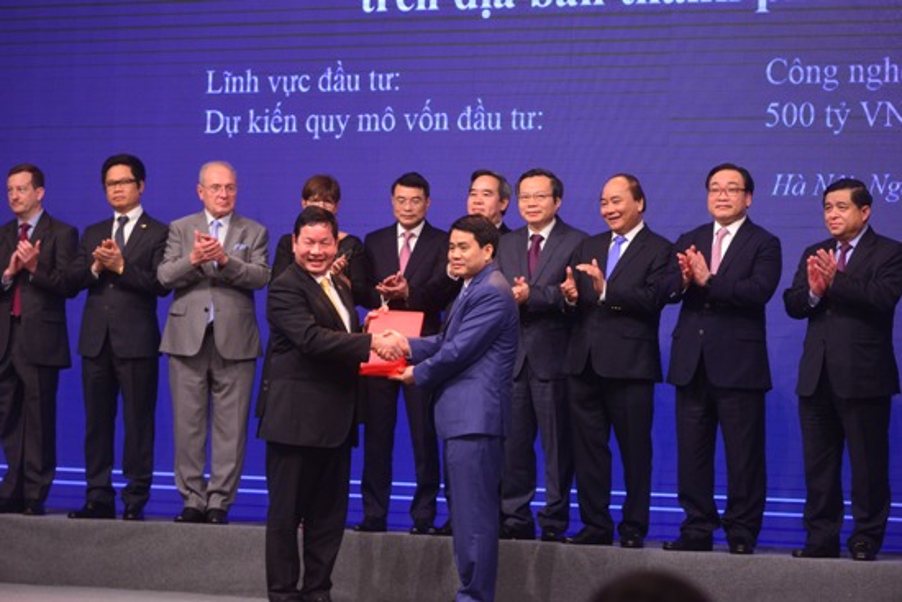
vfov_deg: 11.0
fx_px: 3133
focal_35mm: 125
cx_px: 451
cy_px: 301
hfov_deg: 16.4
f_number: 4
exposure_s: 1/200
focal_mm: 125
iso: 2500
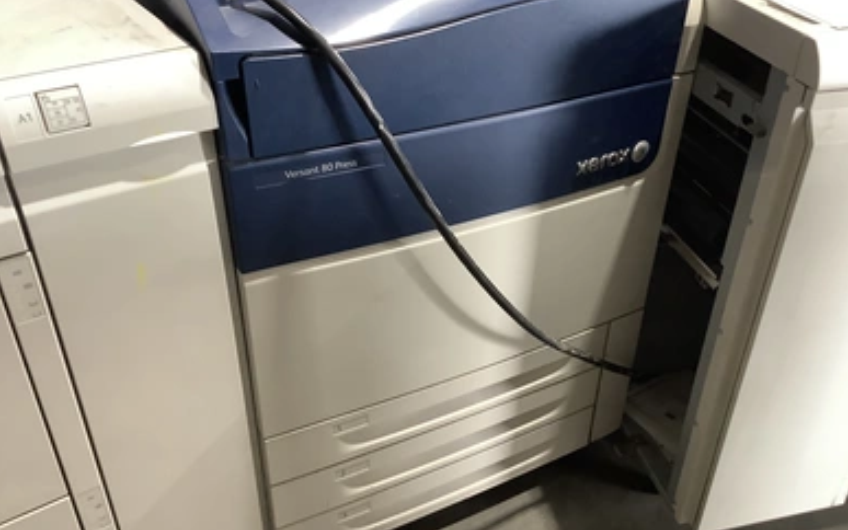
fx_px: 786
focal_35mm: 34
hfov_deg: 56.7
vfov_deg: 37.3
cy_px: 254
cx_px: 436
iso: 250
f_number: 2.4
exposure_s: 1/60
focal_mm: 3.3
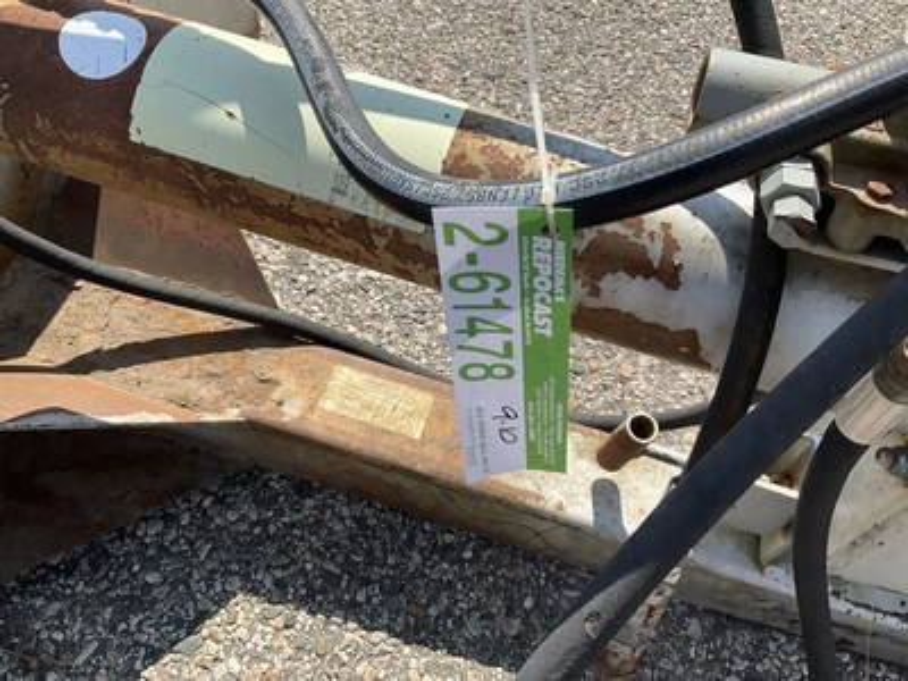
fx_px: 761
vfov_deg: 48.2
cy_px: 340
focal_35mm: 29
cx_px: 454
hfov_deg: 61.7
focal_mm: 3
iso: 25
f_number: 1.8
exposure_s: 1/1250
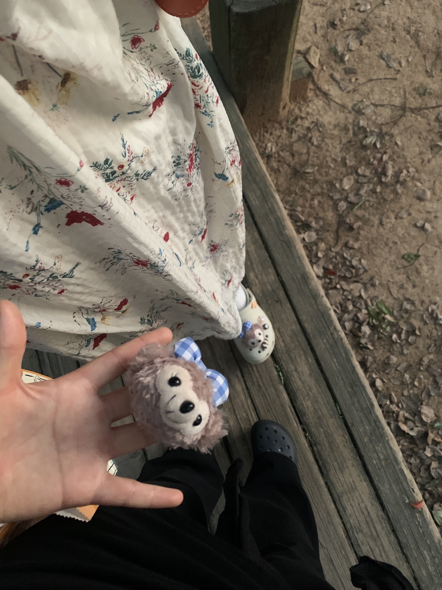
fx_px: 443
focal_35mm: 26
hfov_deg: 53.1
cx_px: 221
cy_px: 295
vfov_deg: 67.3
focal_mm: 4.25
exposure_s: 1/25
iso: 640
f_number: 1.8
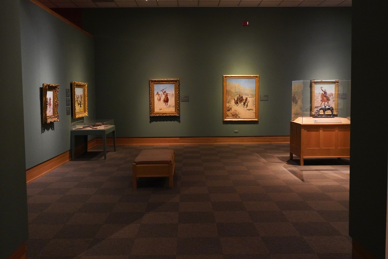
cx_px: 194
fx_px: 356
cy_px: 130
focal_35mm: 33
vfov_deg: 40.0
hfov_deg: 57.2
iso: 8000
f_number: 5.6
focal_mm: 33
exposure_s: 1/100
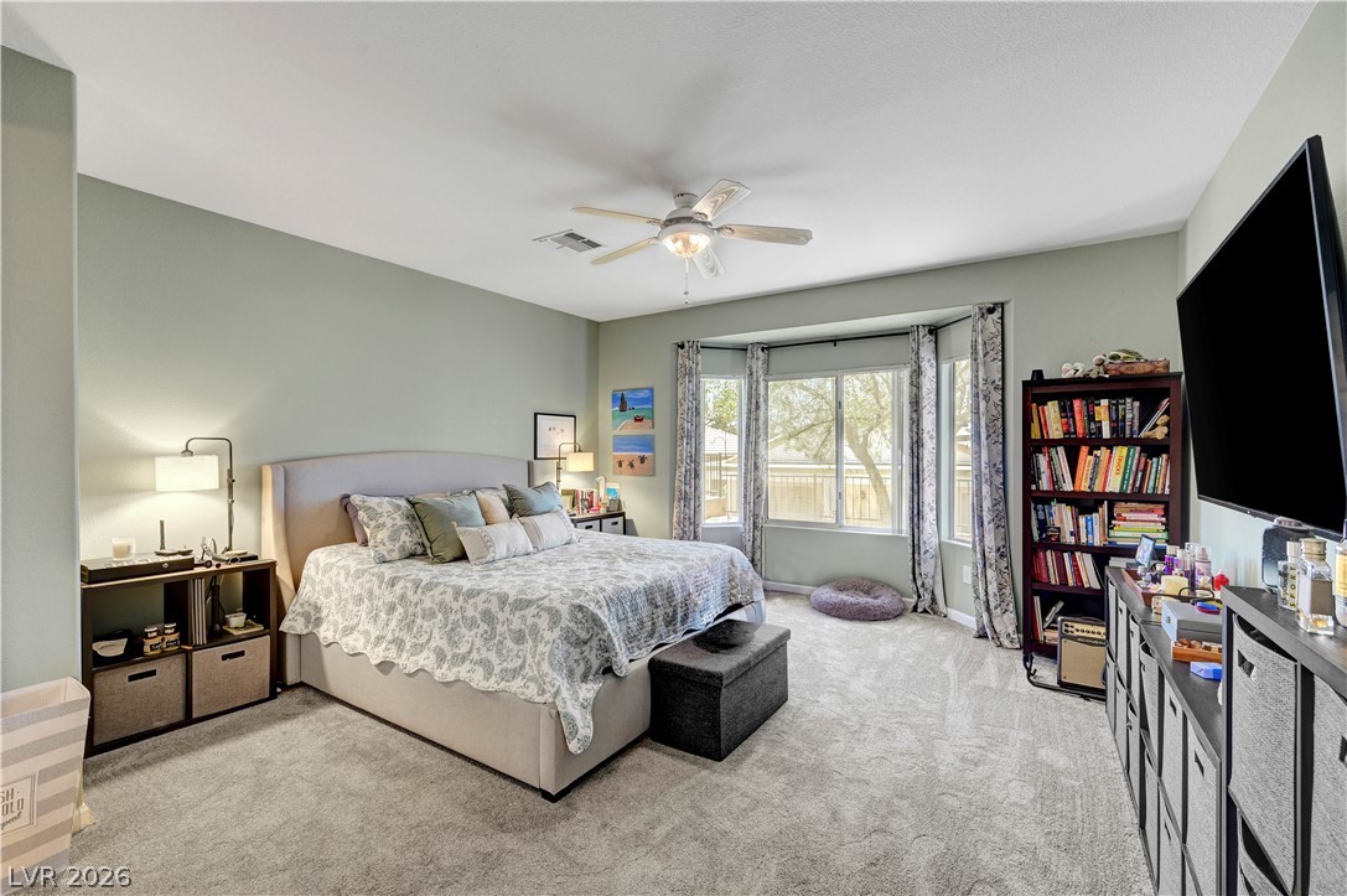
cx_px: 674
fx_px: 561
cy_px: 448
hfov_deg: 100.4
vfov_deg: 77.2
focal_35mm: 15
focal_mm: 15
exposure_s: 1/13
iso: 800
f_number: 7.1
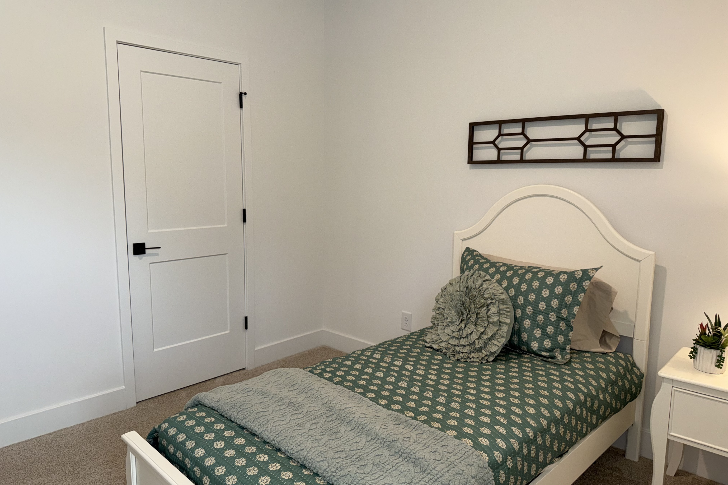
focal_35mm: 25
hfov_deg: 71.5
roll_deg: -0.5
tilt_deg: -7.7
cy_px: 244
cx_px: 364
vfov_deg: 51.3
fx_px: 506
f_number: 1.78
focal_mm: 6.76
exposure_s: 1/120
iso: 100
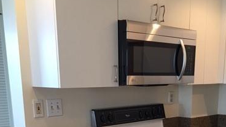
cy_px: 167
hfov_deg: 37.7
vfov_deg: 20.0
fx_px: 330
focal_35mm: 55
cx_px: 135
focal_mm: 4.15
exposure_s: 1/15
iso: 32
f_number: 2.2
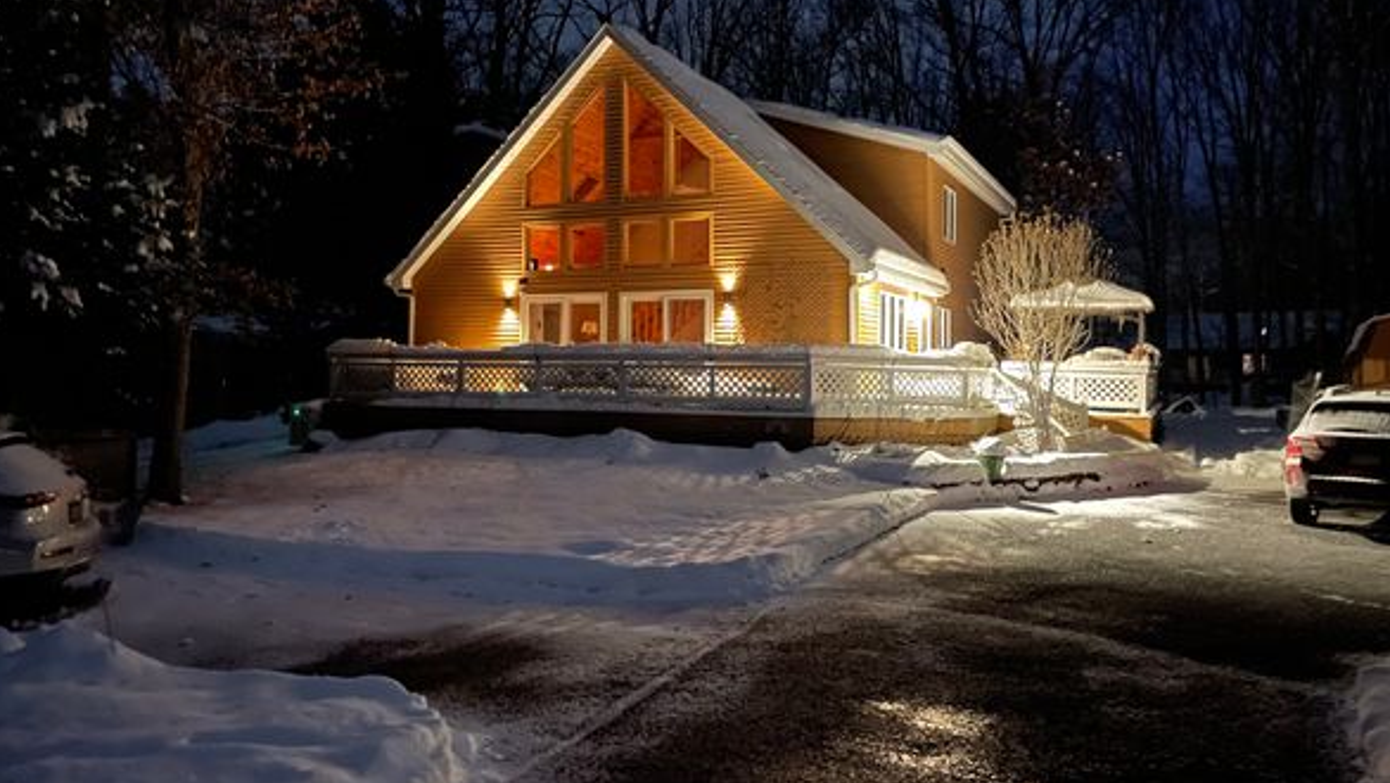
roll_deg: +0.4
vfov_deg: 40.2
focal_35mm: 29
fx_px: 1069
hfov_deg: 66.1
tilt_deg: +0.5
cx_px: 700
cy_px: 356
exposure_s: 1/4
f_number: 1.6
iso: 1250
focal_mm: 4.2
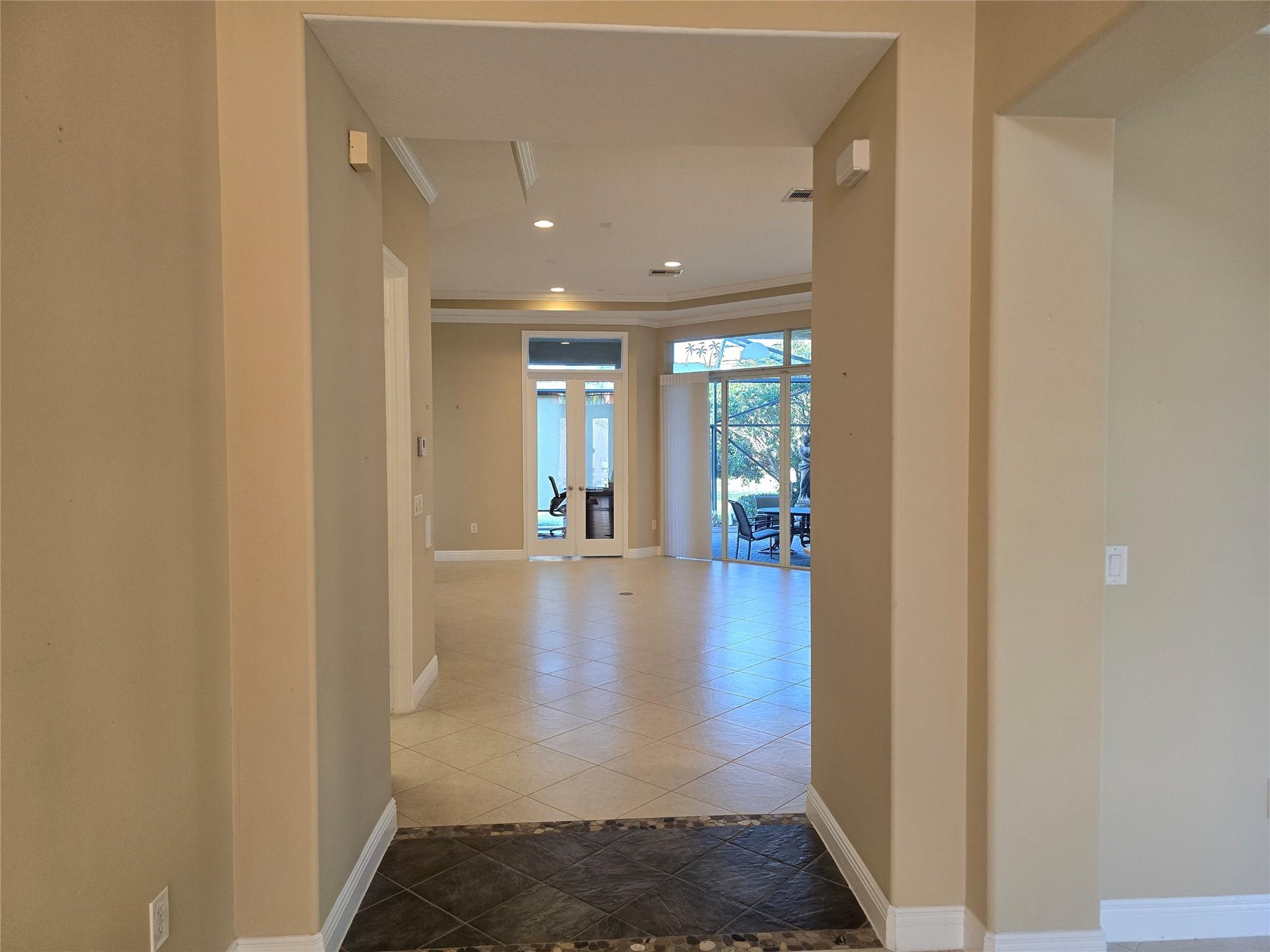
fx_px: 844
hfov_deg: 73.9
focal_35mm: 23
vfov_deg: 58.9
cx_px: 635
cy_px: 476
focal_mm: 6.3
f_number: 1.7
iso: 200
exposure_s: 1/120
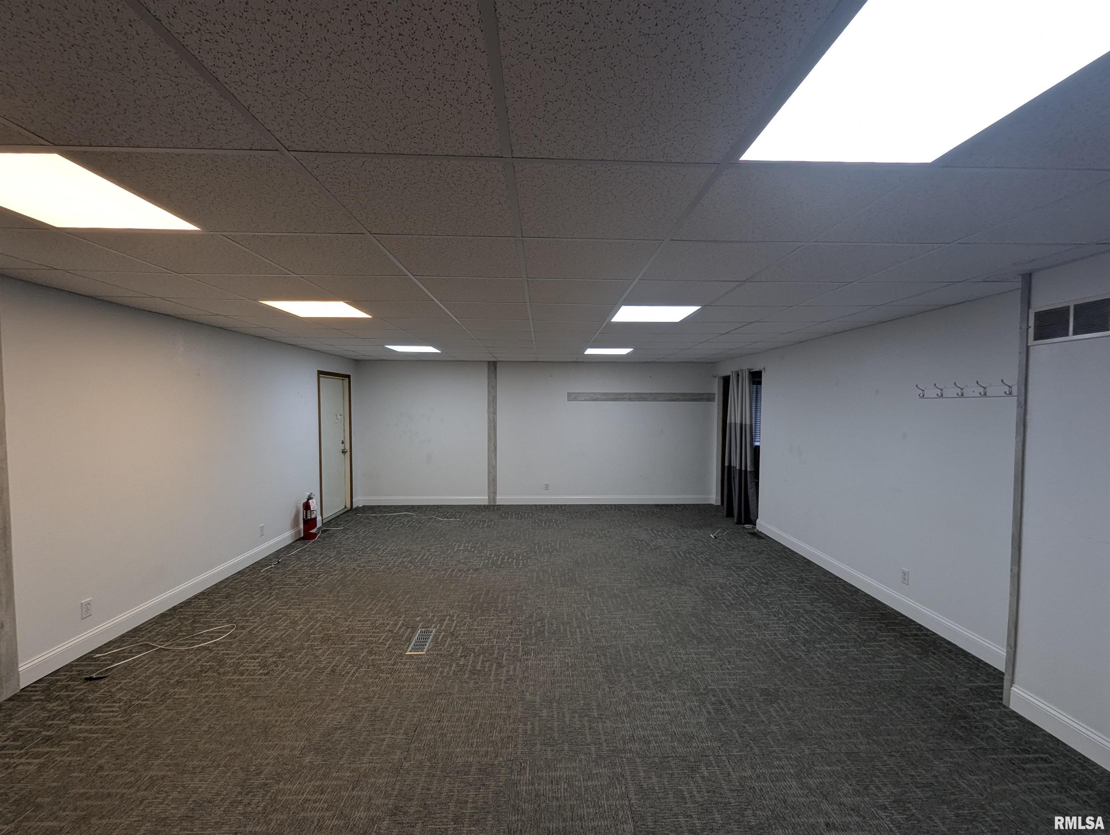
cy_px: 418
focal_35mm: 13
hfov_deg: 106.1
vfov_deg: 90.1
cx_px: 555
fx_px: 417
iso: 50
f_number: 2.2
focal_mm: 1.95
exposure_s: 1/120
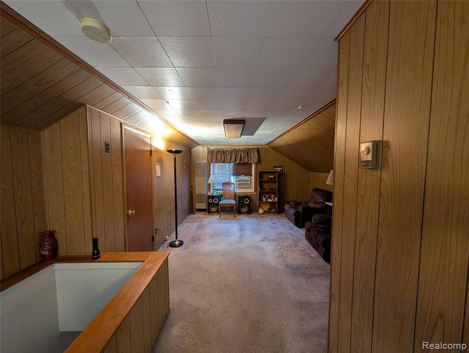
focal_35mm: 12
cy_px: 176
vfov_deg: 94.6
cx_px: 234
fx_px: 163
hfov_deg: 110.5
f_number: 1.95
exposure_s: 1/24
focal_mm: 2.23
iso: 135
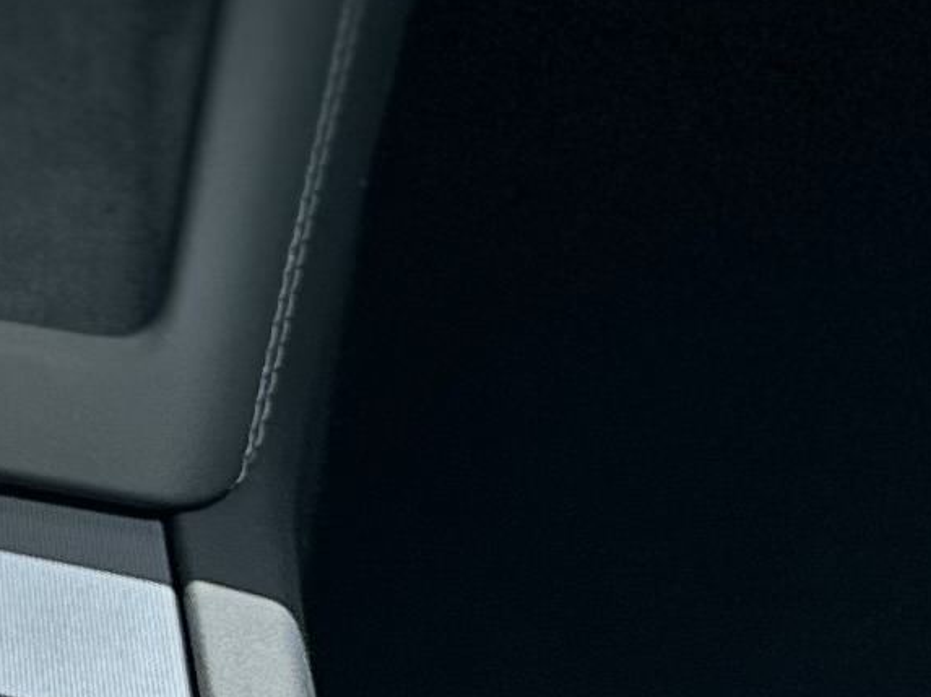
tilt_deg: -19.6
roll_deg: -2.2
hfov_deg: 9.6
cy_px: -707
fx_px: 4542
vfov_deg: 8.3
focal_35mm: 169
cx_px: -1672
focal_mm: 6.86
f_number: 1.78
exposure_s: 1/952
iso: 80
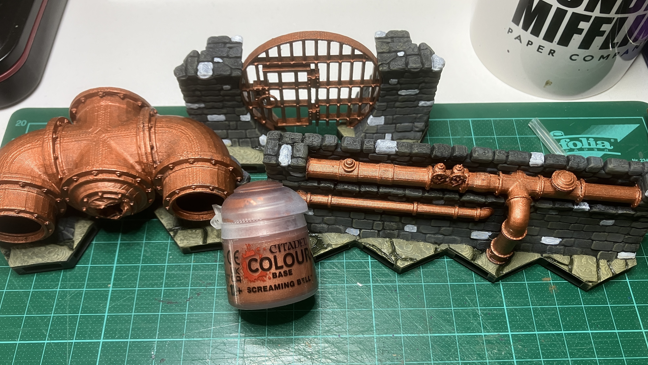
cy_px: 214
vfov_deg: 37.7
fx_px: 533
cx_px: 328
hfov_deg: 62.6
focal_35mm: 31
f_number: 1.8
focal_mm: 3.99
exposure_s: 1/50
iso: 50
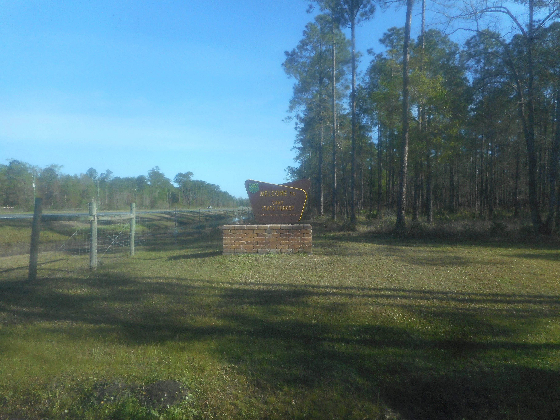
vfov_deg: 54.9
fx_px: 404
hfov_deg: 69.4
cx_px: 280
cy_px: 210
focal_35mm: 25
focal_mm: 4.5
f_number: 3.7
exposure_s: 1/250
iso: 80
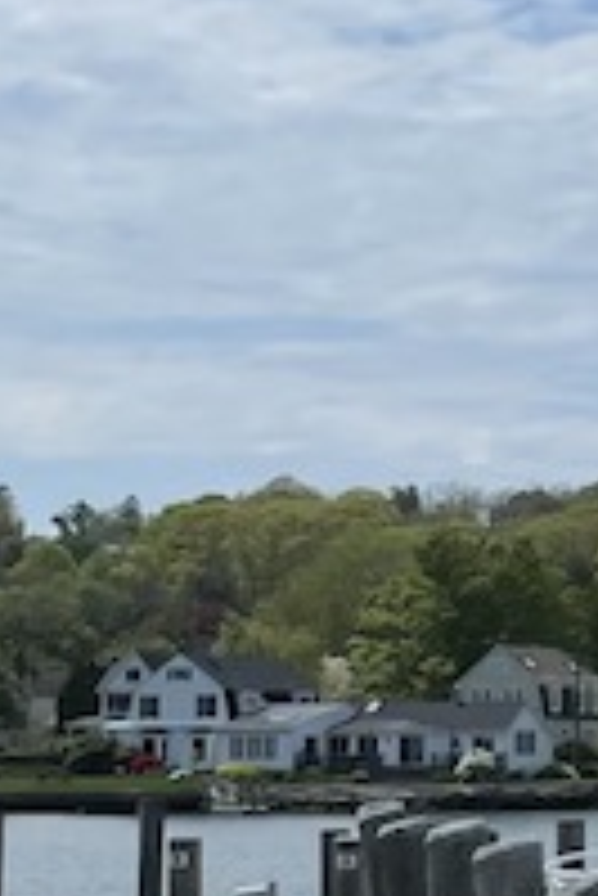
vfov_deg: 14.7
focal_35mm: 139
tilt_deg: +5.1
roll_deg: +0.6
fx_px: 3457
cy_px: 387
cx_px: 922
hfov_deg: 9.6
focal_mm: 4.2
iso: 32
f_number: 1.6
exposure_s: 1/13333
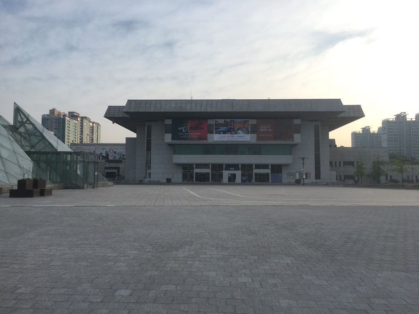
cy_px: 157
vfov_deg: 48.2
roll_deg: -1.2
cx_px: 210
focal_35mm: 29
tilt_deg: +3.7
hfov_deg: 61.7
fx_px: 351
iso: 25
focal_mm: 4.15
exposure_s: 1/422
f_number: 2.2
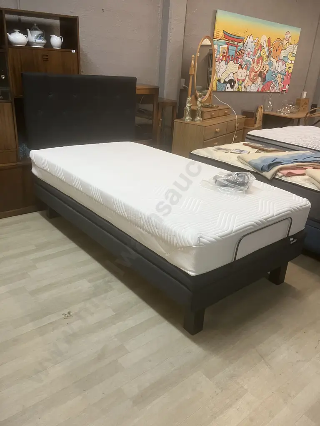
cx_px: 160
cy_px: 213
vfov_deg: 63.4
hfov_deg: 49.7
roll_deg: -3.9
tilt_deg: -20.4
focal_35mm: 28
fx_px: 345
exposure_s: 1/50
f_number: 1.8
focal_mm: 3.99
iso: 80
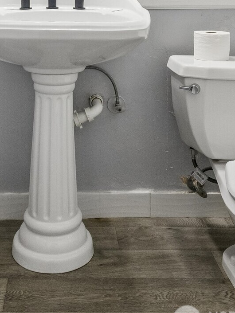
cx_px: 69
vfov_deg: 33.9
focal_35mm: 53
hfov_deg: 27.3
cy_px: 21
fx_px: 479
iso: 50
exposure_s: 1/120
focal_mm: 4.2
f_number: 1.8
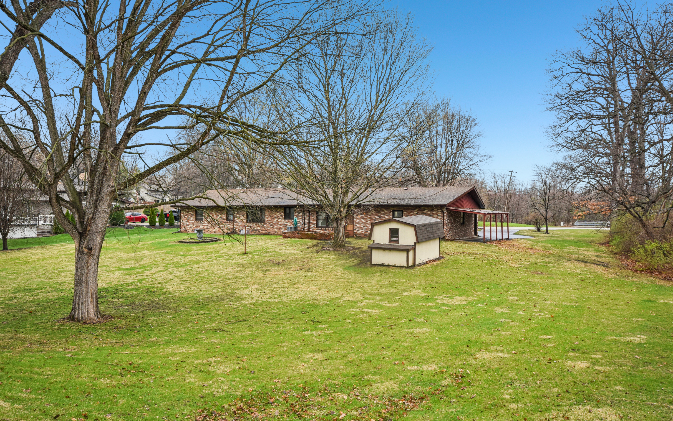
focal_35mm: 31
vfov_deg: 40.6
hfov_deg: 61.2
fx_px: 569
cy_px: 209
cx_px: 334
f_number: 8
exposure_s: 1/100
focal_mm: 20
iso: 400
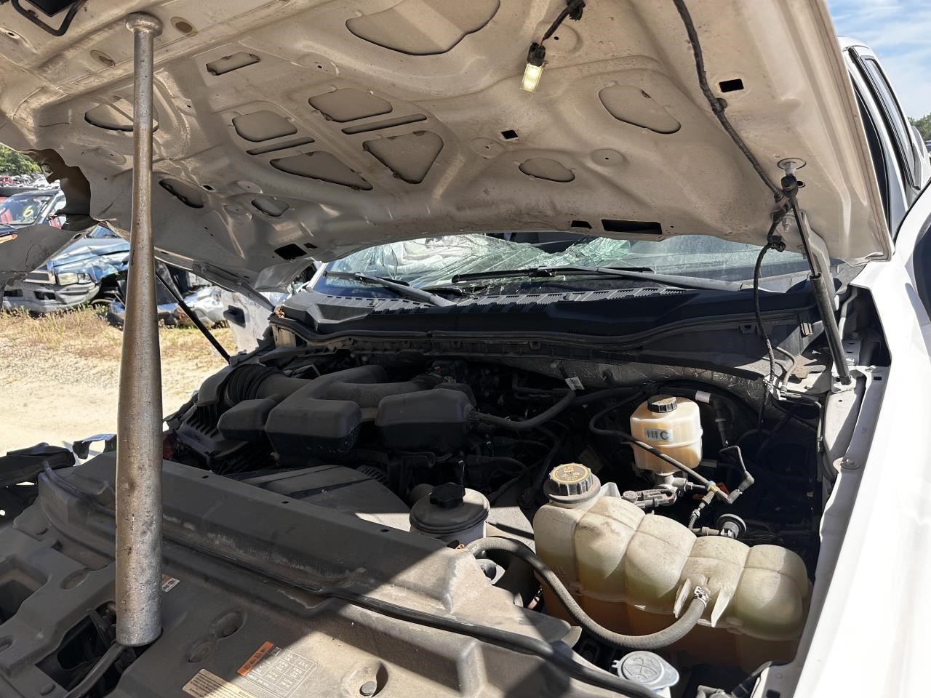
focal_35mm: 24
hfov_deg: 71.6
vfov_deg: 56.8
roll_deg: +0.2
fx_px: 645
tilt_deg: -15.8
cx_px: 466
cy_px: 349
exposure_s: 1/1227
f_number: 1.78
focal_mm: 6.86
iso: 80
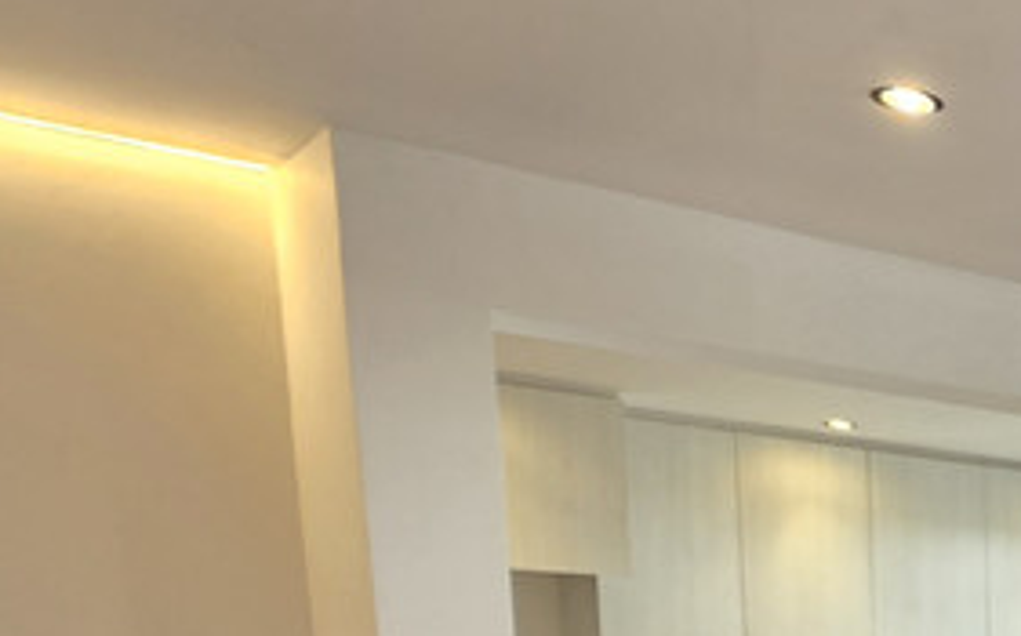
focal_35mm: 53
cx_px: 1493
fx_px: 1473
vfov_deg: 20.1
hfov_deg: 27.6
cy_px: 1021
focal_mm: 2.2
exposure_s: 1/120
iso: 100
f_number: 1.9
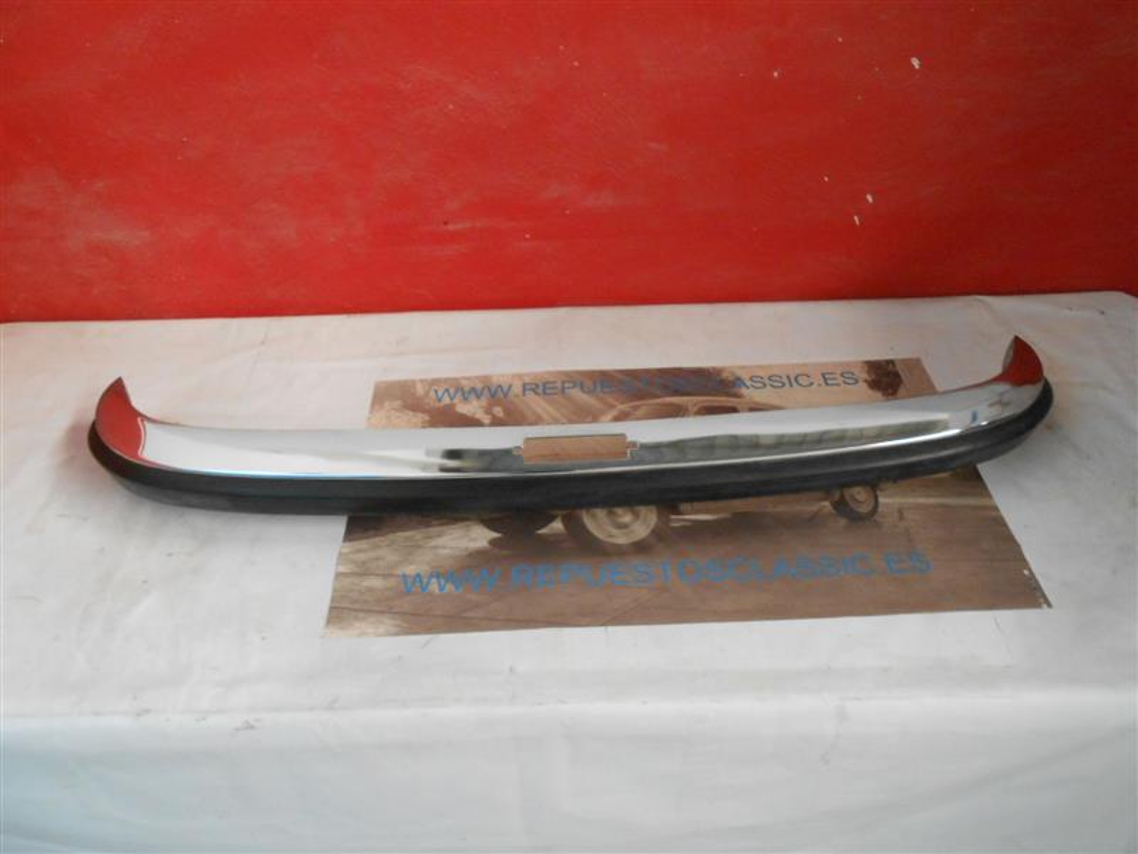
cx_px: 569
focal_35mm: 26
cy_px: 427
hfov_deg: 67.3
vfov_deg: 53.1
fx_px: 855
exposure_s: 1/13
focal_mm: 4.6
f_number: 3.5
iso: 400
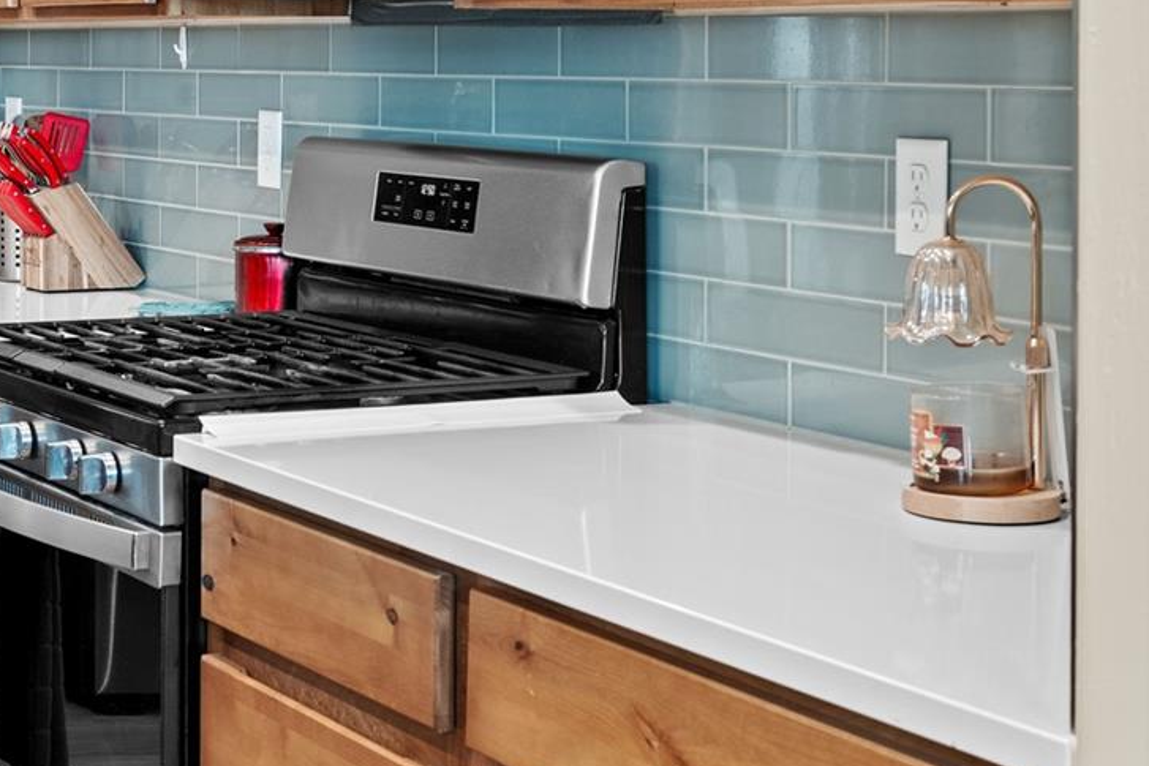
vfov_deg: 17.5
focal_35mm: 77
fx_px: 2458
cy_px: 103
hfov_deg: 25.7
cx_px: 166
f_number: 9
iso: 400
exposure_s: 1/4
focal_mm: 35
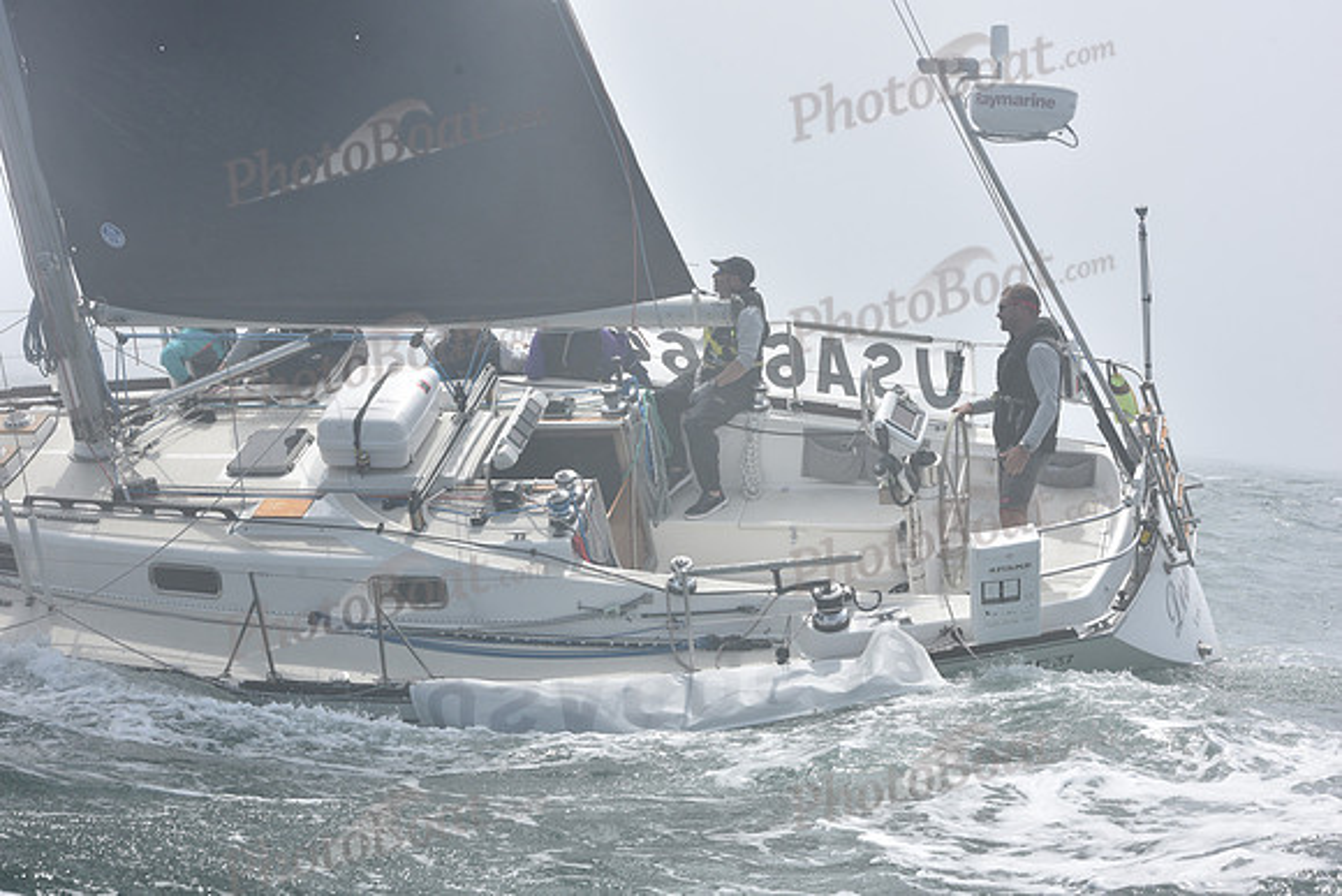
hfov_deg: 28.8
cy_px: 448
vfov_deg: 19.5
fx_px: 2610
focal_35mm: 70
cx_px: 671
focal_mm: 70
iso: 320
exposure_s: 1/800
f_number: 10
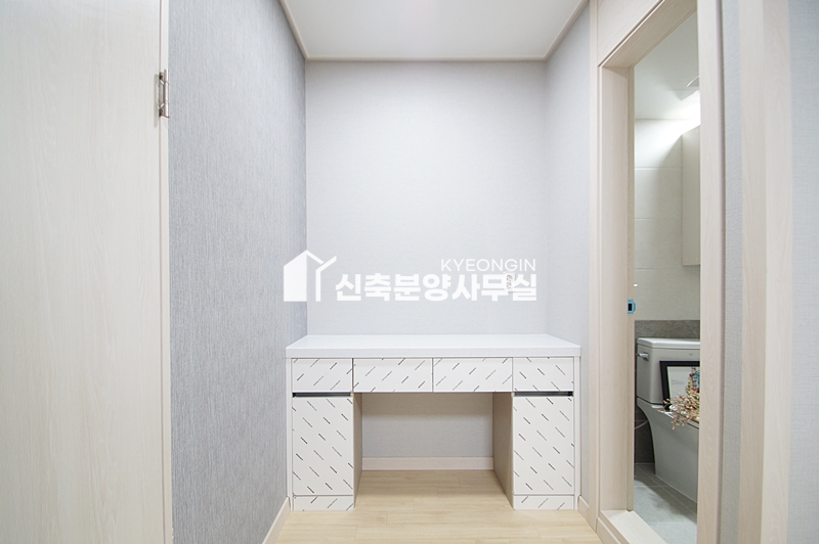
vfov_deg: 77.2
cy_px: 272
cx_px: 410
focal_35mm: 15
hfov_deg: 100.4
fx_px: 341
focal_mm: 10
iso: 400
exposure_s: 1/20
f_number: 4
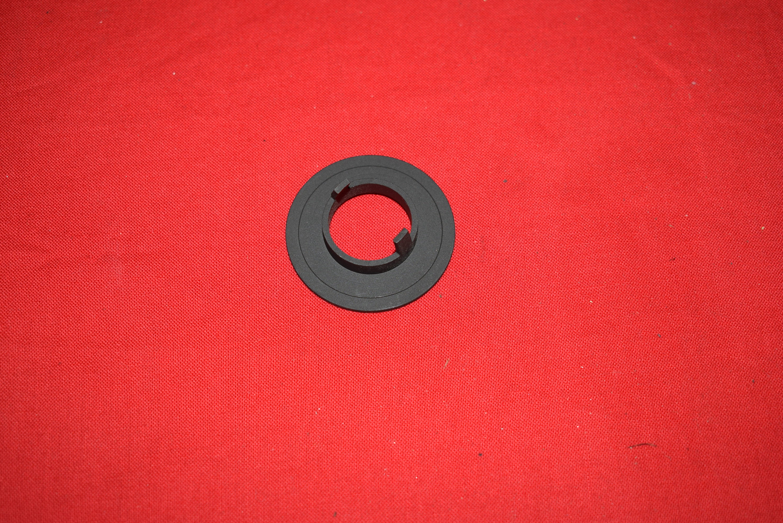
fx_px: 1110
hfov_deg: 38.9
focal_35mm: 51
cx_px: 392
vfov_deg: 26.5
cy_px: 262
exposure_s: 1/160
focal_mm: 34
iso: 125
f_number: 5.6
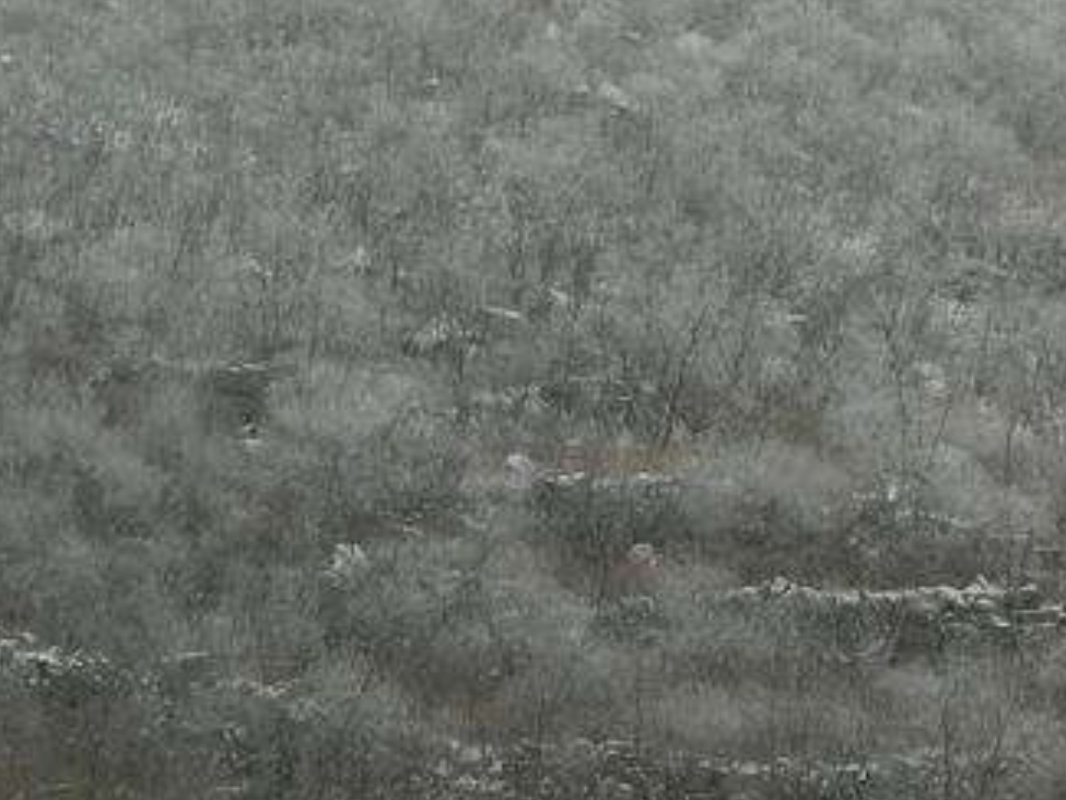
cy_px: -36
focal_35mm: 129
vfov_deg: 11.4
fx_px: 3974
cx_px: 715
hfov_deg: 15.2
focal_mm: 7.3
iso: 80
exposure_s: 1/400
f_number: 3.5
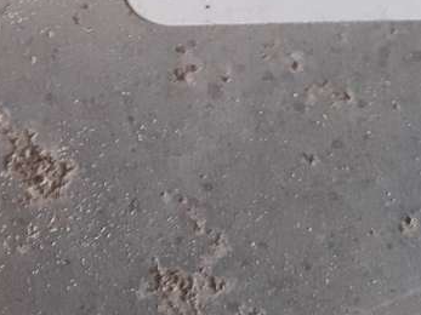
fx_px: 1216
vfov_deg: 14.4
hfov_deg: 19.2
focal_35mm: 100
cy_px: -34
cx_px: 25
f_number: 1.9
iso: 160
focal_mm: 3.7
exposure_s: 1/20
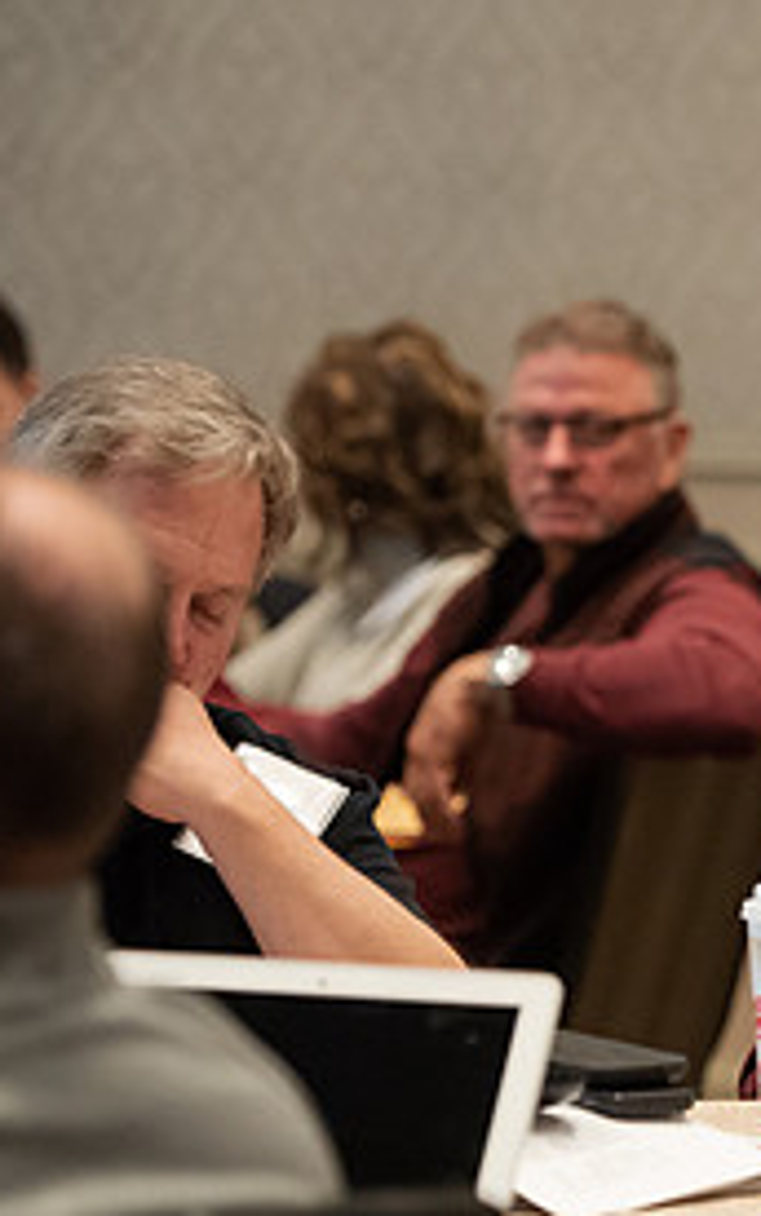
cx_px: 1119
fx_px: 8258
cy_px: 732
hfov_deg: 5.2
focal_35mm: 249
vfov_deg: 8.4
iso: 5000
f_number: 2.8
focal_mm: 116
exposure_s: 1/200
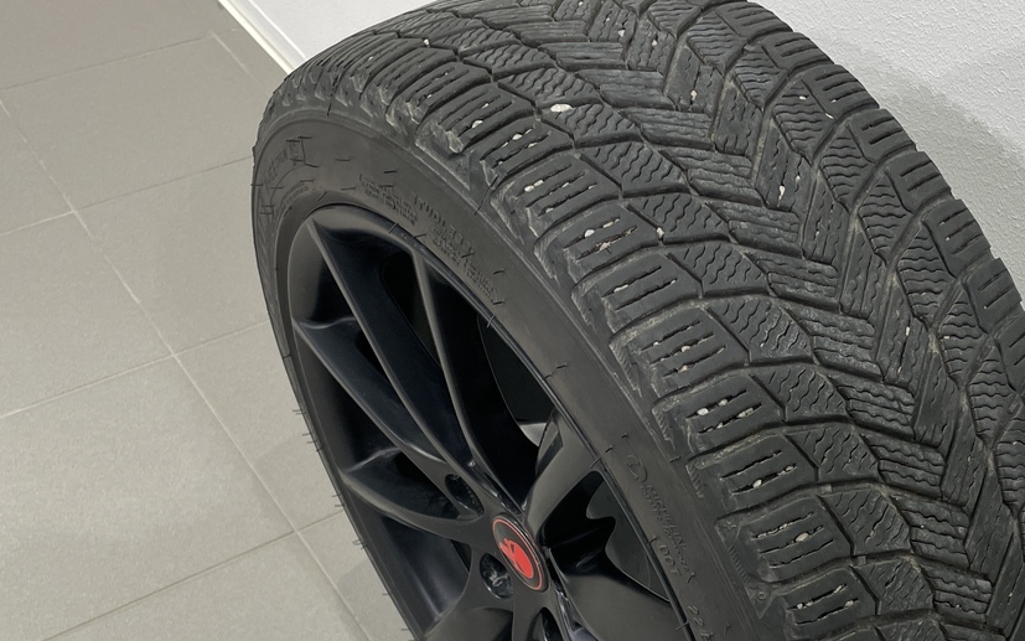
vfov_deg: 26.6
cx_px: 678
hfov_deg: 41.3
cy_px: 459
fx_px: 1341
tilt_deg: -45.9
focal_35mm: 48
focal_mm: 4.2
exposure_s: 1/100
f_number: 1.6
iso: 100
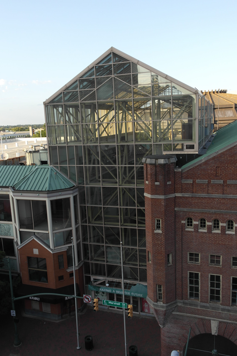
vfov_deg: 61.9
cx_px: 118
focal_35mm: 30
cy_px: 178
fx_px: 296
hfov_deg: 43.6
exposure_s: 1/160
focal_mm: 20
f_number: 5
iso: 100
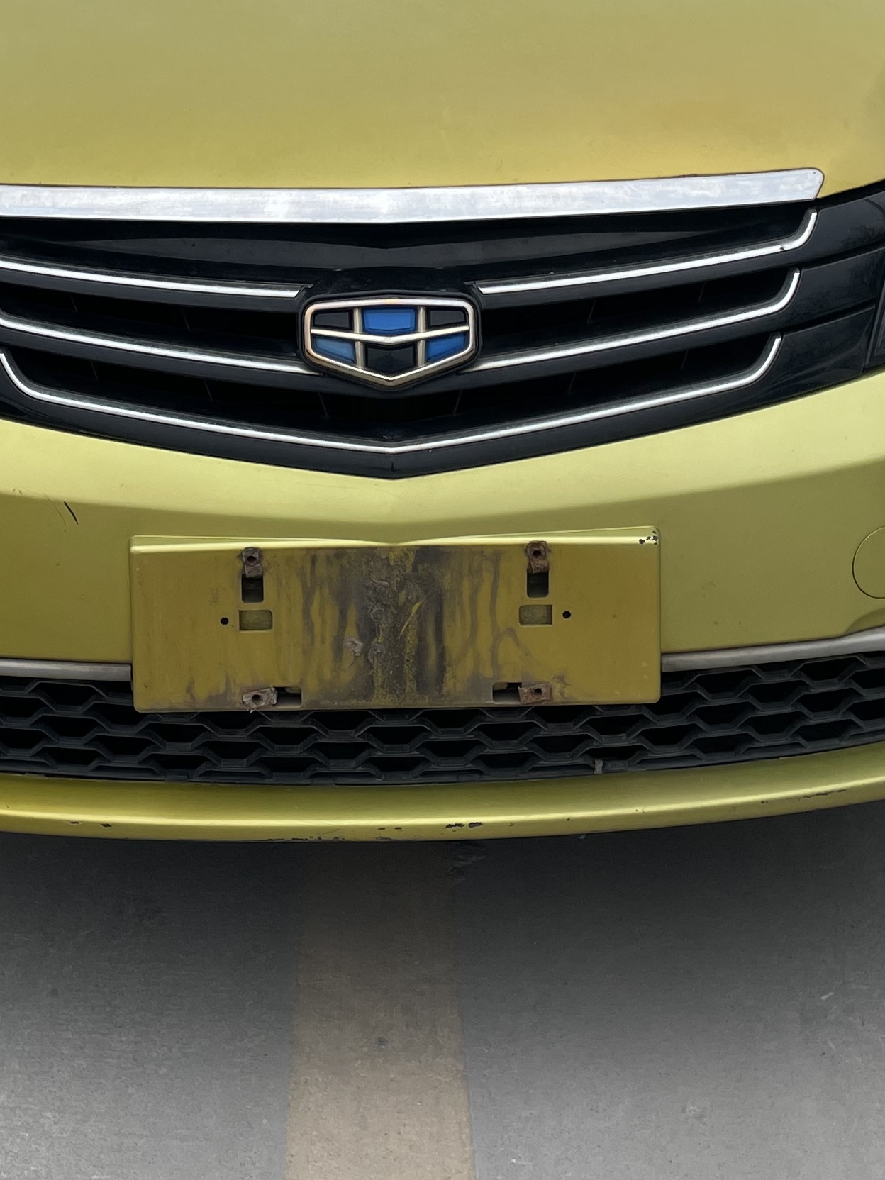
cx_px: 354
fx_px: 2148
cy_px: 152
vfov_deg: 29.6
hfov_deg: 23.2
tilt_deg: -10.0
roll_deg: +0.6
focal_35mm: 63
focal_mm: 4.2
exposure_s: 1/1208
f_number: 1.6
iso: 32
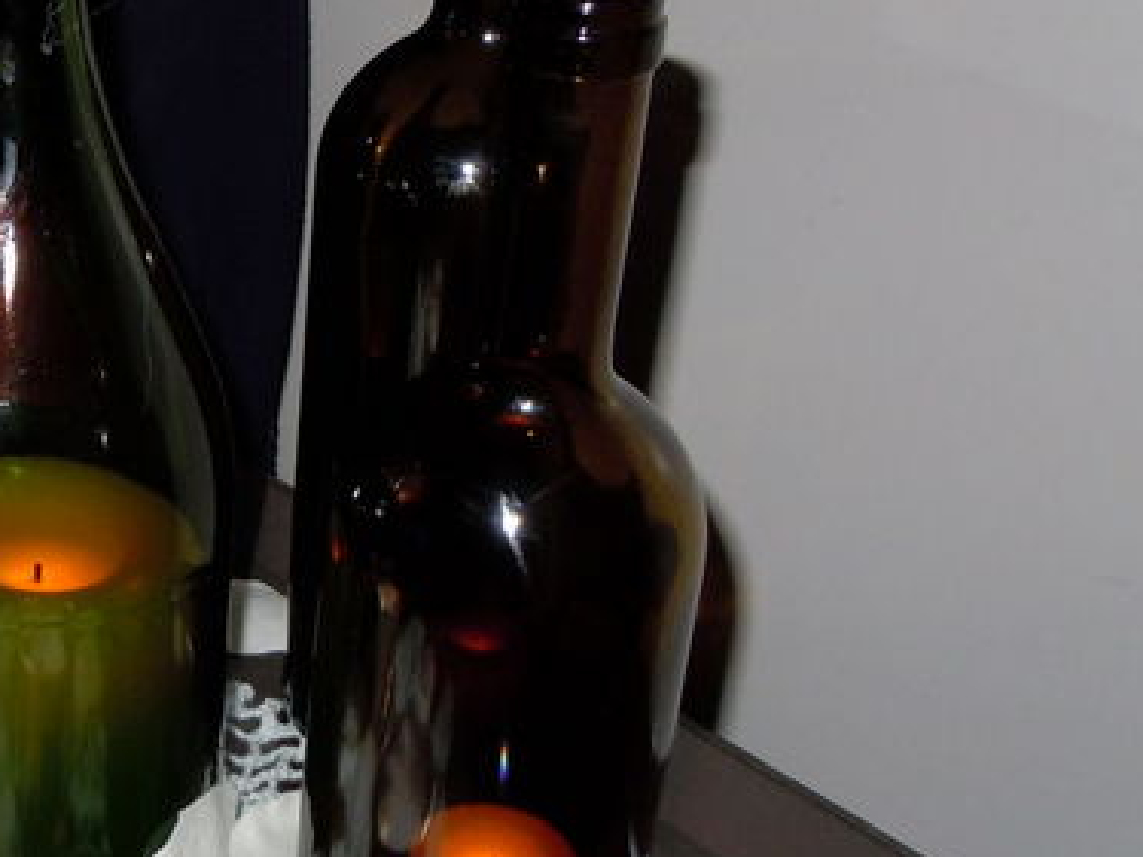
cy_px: 467
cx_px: -58
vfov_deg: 22.9
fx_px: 2113
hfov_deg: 28.0
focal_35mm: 64
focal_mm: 5.4
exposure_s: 1/30
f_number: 3.5
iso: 200
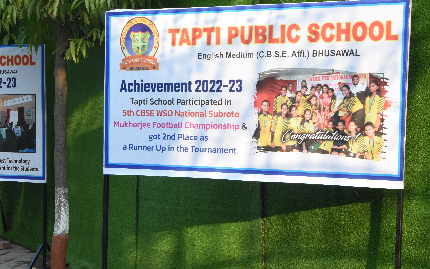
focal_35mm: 91
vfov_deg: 14.4
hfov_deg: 22.8
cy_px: 165
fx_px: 1065
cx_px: 170
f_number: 8
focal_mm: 35
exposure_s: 1/160
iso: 800
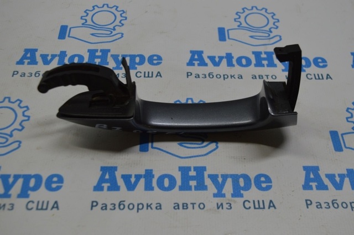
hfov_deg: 43.7
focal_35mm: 45
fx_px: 442
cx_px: 177
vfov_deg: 29.8
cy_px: 118
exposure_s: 1/125
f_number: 5.6
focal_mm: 30
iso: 400
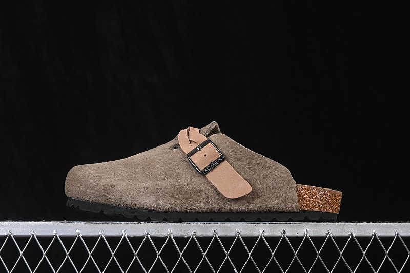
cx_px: 205
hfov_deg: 27.0
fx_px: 854
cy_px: 136
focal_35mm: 75
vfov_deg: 18.2
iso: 160
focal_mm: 50
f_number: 7.1
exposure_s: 1/80
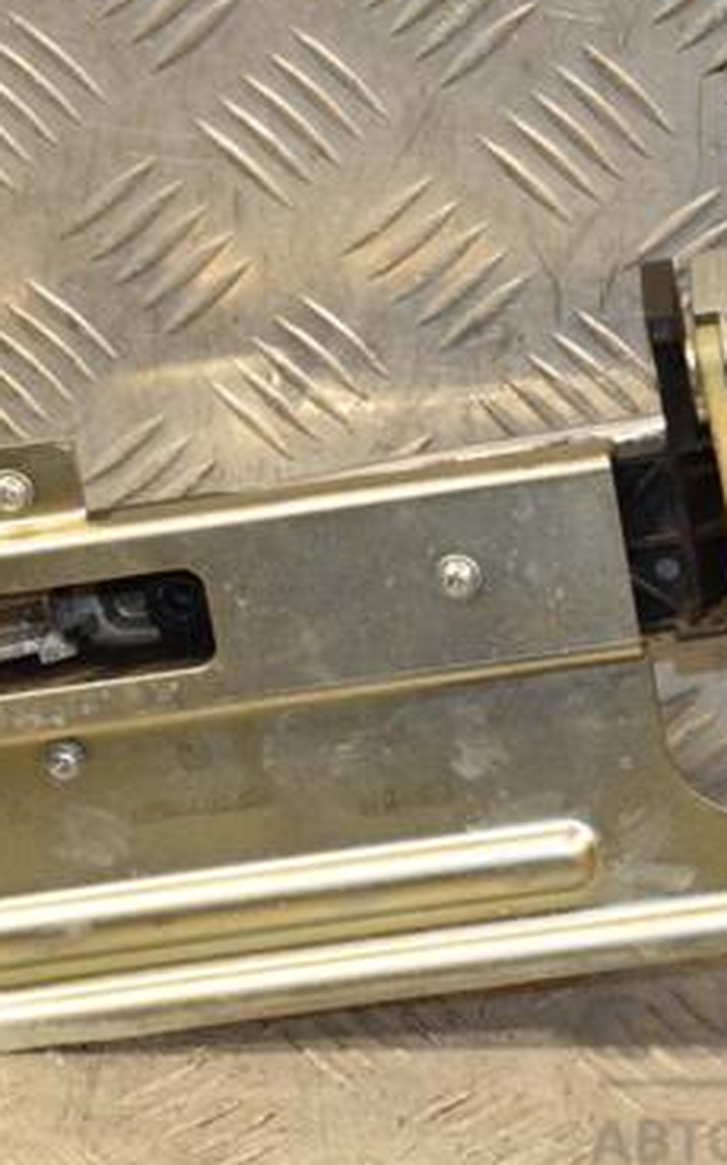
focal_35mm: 145
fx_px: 4602
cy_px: 587
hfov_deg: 9.0
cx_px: 530
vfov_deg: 14.4
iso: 800
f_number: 5
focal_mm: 58
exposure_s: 1/200
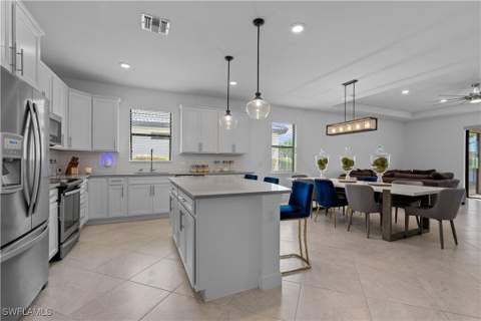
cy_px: 160
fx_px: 214
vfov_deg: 73.7
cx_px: 240
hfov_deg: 96.7
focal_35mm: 16
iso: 400
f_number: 8
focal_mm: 16
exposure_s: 1/40
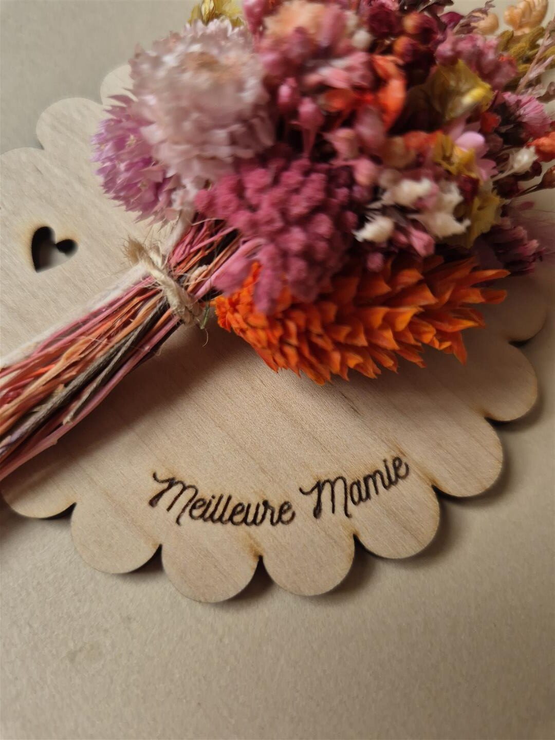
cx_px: 278
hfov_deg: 58.9
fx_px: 492
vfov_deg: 73.9
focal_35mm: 23
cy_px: 370
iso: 50
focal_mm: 5.4
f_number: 1.8
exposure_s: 1/180
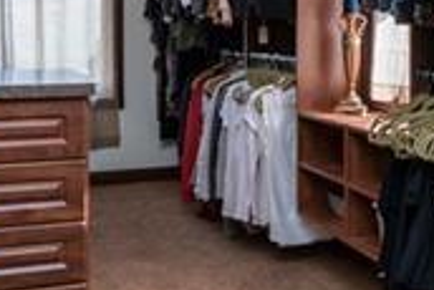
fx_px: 784
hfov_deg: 30.4
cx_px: 328
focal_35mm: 65
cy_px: 26
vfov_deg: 20.5
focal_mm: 14
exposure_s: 1/80
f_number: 10
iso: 640
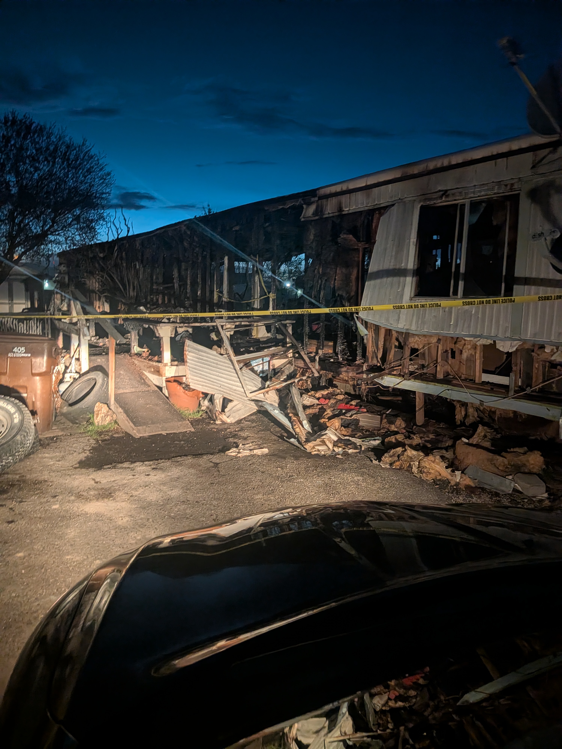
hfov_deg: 56.8
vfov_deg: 71.6
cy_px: 374
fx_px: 520
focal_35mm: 24
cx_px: 281
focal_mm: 4.53
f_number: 1.7
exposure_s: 1/15.2
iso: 424
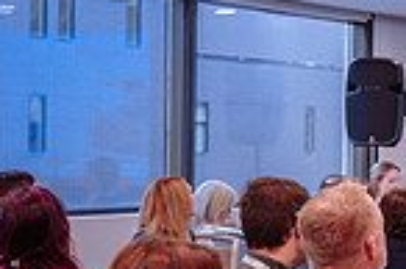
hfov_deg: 13.1
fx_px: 1566
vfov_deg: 9.8
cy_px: 137
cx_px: 779
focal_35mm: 139
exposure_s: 1/200
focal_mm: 35
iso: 1000
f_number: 2.8
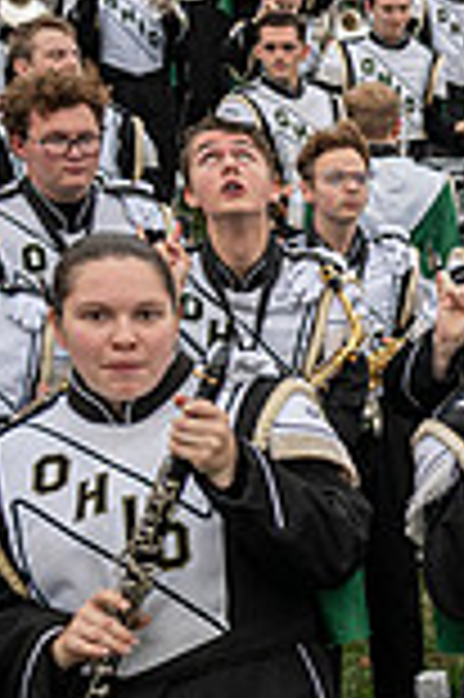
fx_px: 1744
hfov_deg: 13.1
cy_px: 471
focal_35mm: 90
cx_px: 923
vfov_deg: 22.5
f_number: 2.8
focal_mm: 24
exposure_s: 1/500
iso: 640
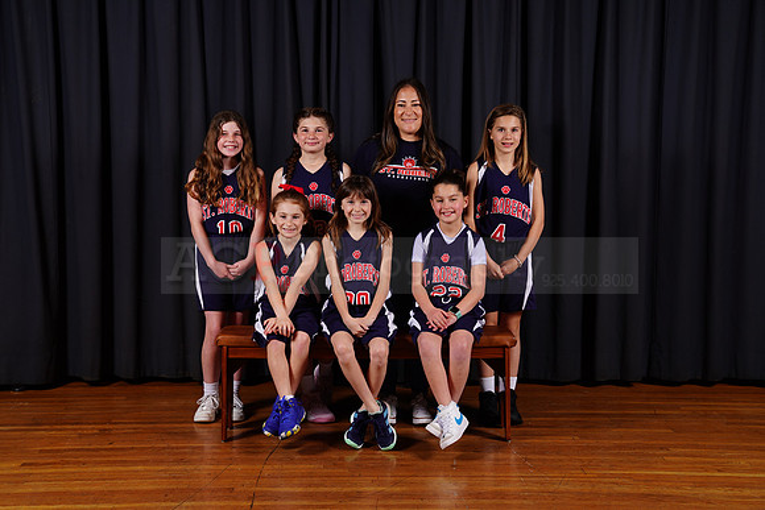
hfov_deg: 35.0
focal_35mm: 57
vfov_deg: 23.8
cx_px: 382
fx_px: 1211
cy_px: 255
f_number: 5.6
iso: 200
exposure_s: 1/200
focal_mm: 57
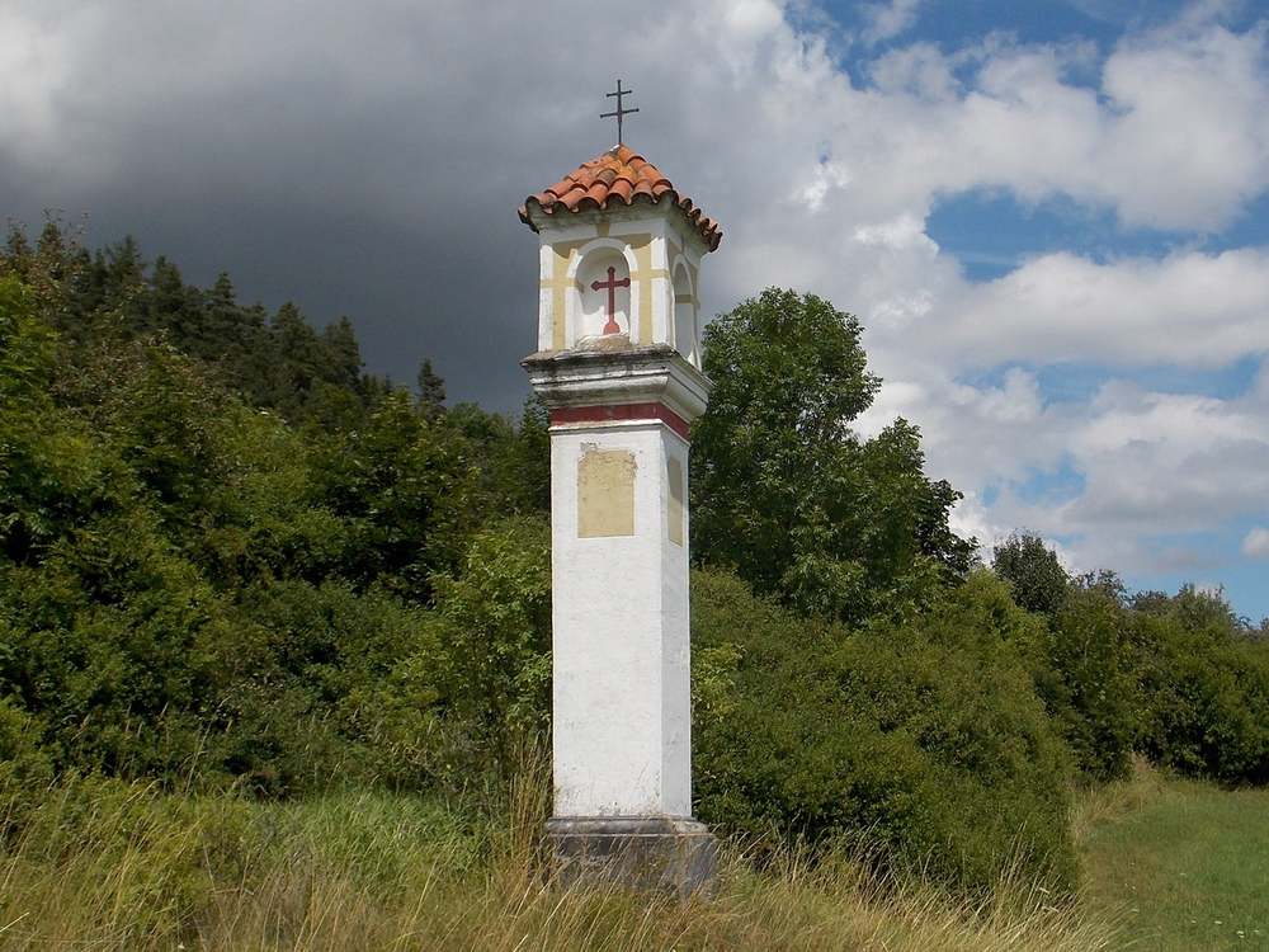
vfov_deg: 41.8
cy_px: 476
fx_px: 1246
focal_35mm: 34
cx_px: 634
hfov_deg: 54.0
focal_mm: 6.1
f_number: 10.9
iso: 80
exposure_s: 1/160
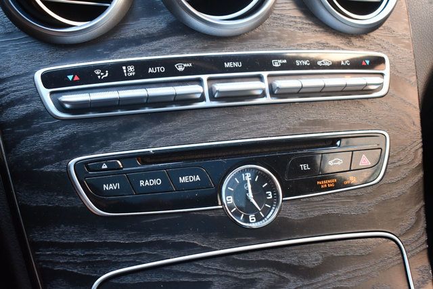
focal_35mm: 45
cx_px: 216
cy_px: 144
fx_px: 541
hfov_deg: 43.6
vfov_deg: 29.9
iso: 1400
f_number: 4.2
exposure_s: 1/125
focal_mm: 30
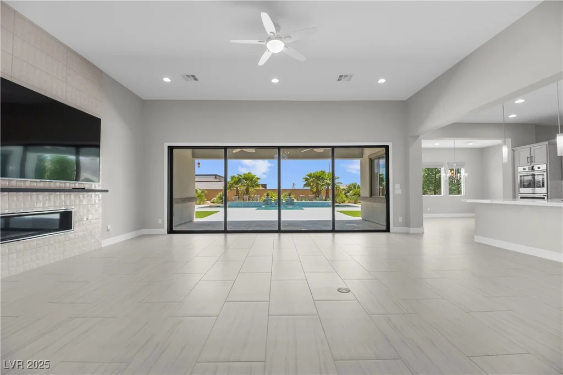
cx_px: 282
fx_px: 234
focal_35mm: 15
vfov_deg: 77.3
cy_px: 188
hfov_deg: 100.4
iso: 1000
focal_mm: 10
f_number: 9
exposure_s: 1/50
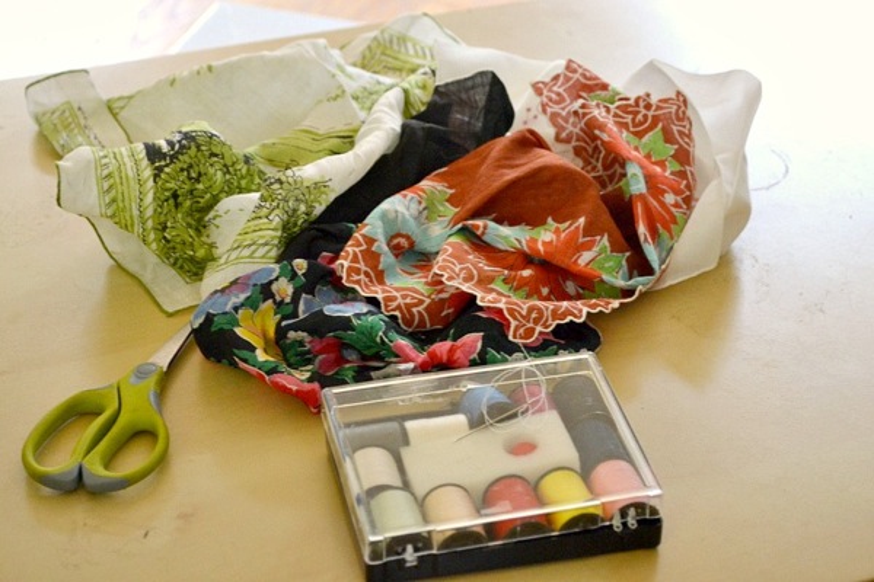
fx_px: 1821
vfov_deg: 18.2
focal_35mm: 75
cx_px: 437
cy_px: 291
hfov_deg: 27.0
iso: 1100
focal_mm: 50
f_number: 7.1
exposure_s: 1/30
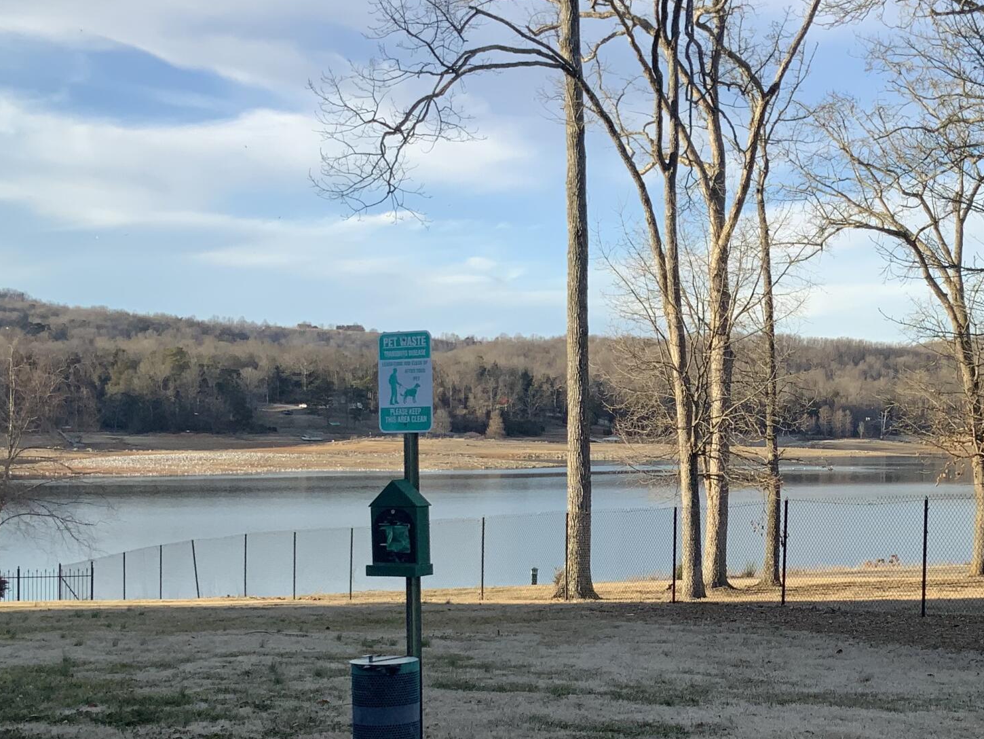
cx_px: 667
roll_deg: -0.6
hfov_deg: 31.9
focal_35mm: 60
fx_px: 1706
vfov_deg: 24.4
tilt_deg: -0.2
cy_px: 464
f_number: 1.8
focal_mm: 3
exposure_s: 1/1015
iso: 16
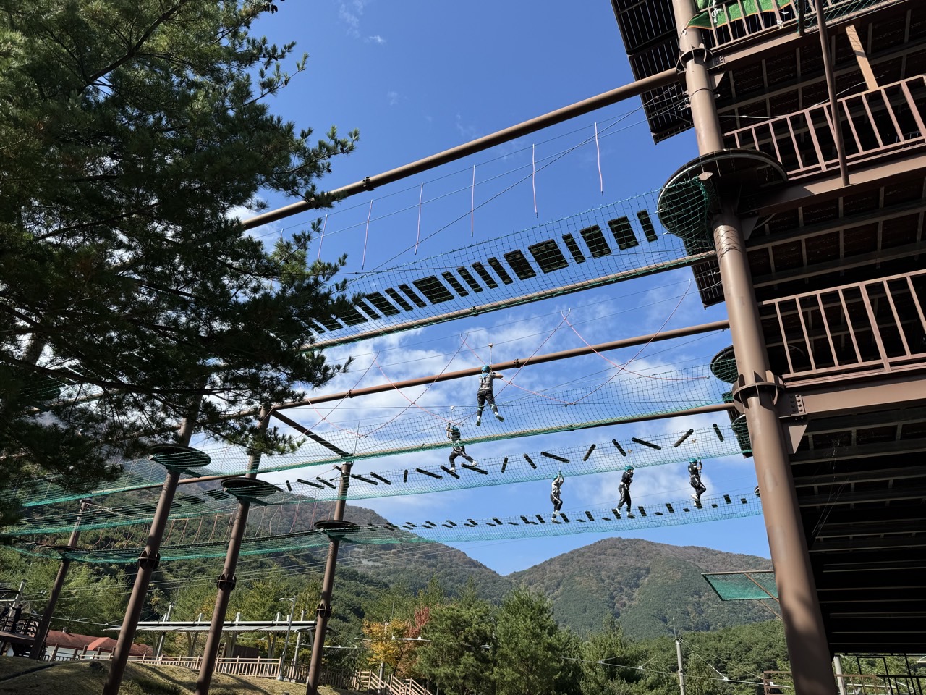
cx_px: 463
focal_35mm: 24
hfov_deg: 71.6
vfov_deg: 56.8
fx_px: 642
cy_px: 348
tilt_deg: +30.5
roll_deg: -4.0
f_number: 1.78
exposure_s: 1/3597
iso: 80
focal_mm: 6.76
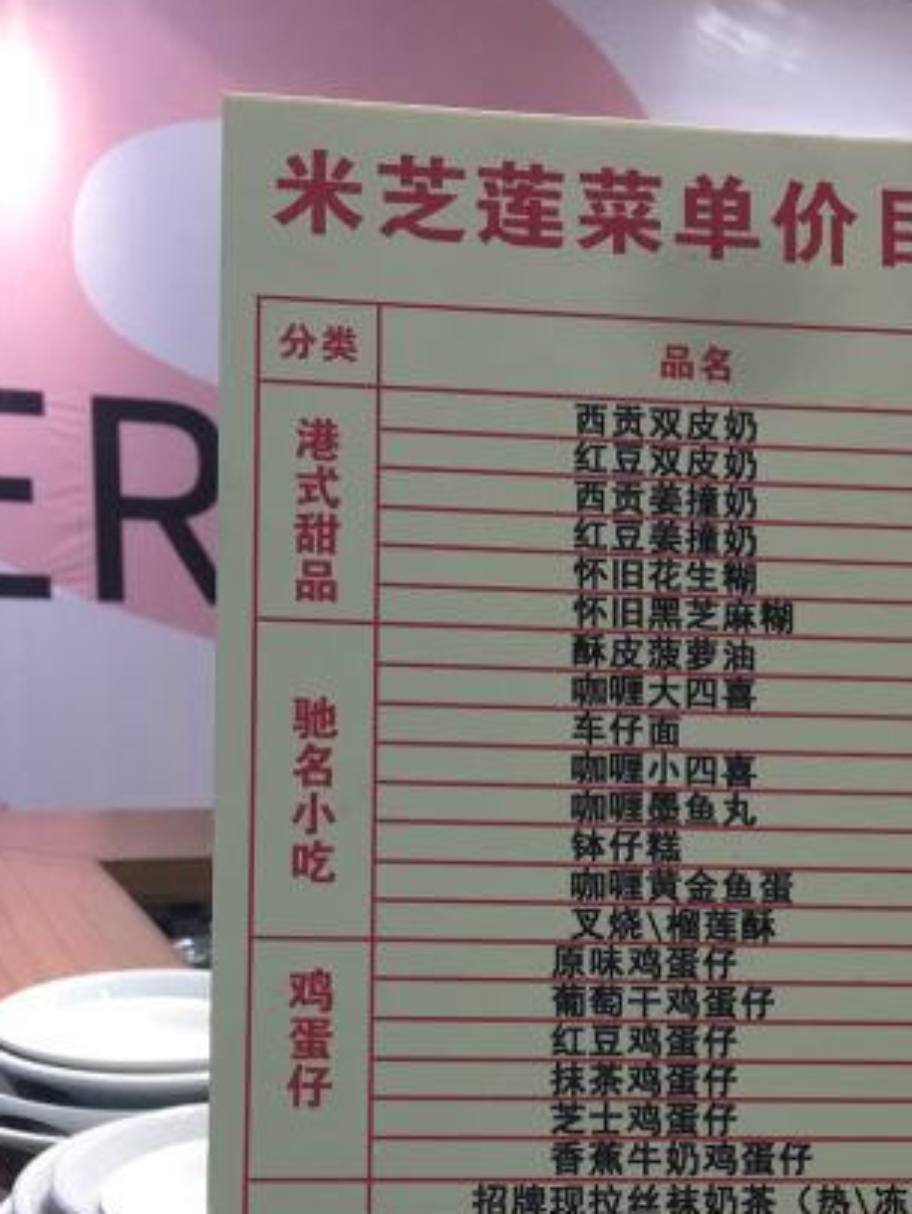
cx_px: 573
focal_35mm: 50
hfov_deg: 29.0
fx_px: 1755
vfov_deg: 36.4
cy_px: 1029
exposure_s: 1/33
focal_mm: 4.15
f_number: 2.2
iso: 25
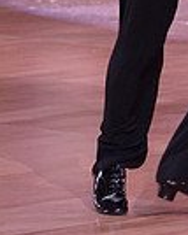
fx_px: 3823
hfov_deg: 2.8
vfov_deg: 3.5
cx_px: 335
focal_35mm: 549
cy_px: -118
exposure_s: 1/250
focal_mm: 135
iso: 1600
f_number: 5.6
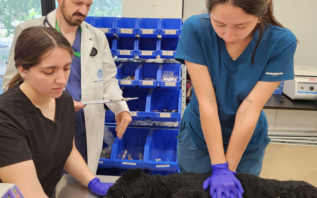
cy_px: 83
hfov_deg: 58.1
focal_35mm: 33
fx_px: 285
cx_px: 162
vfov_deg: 38.2
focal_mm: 5.4
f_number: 1.8
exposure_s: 1/100
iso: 200
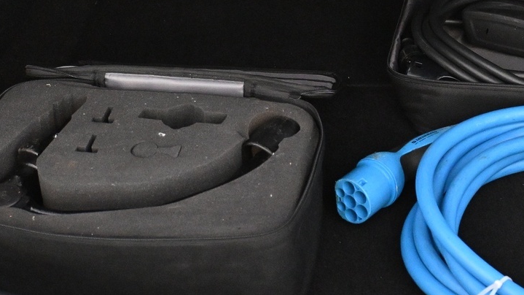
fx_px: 1181
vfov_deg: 14.1
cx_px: 354
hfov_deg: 24.9
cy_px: 26
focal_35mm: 85
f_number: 4.2
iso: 4000
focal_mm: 24
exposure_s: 1/60
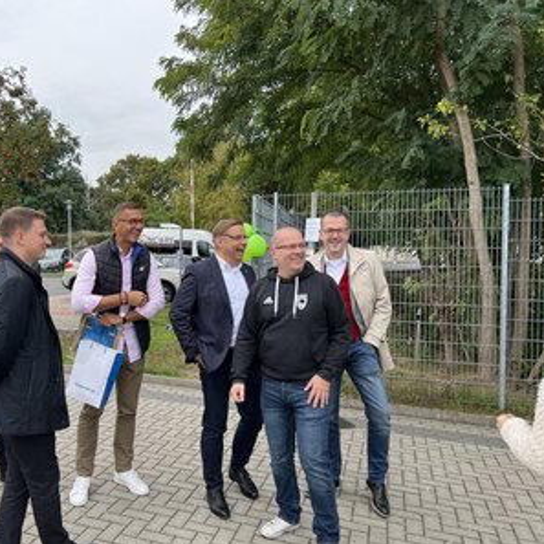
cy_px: 273
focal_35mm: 31
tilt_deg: -0.7
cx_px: 180
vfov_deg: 52.5
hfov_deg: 51.5
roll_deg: +1.5
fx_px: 551
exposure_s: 1/909
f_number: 1.5
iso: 50
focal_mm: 5.7
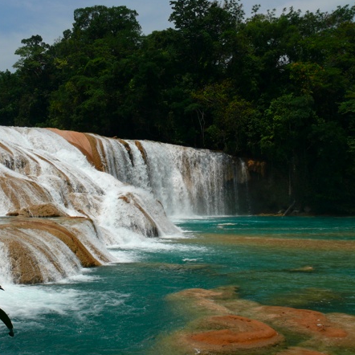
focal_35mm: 42
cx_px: 116
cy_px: 178
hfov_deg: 39.5
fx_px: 487
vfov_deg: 40.0
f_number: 8
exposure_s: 1/500
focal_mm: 7.4
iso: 100
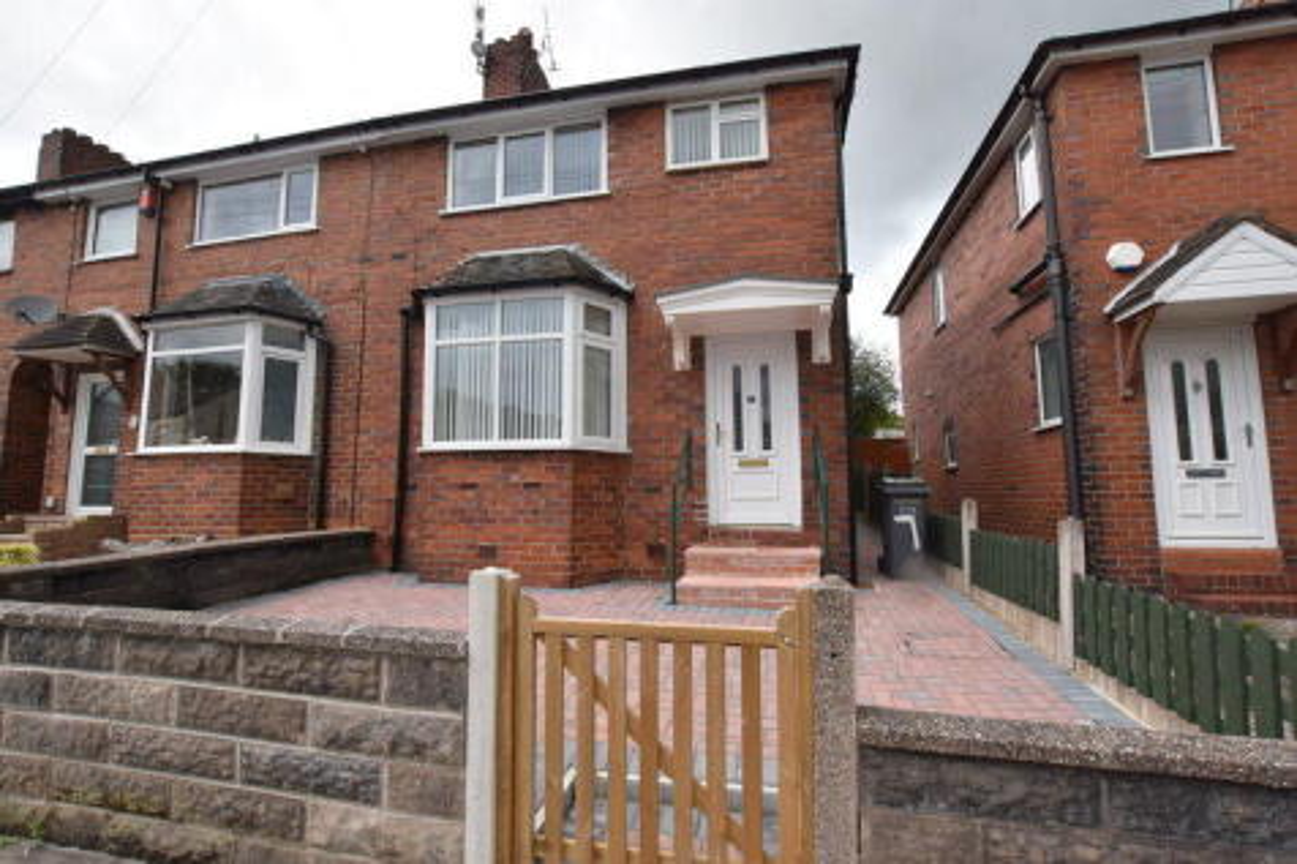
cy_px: 432
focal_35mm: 15
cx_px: 648
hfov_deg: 100.4
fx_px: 540
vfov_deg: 77.3
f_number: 8
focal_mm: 10
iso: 720
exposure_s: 1/500
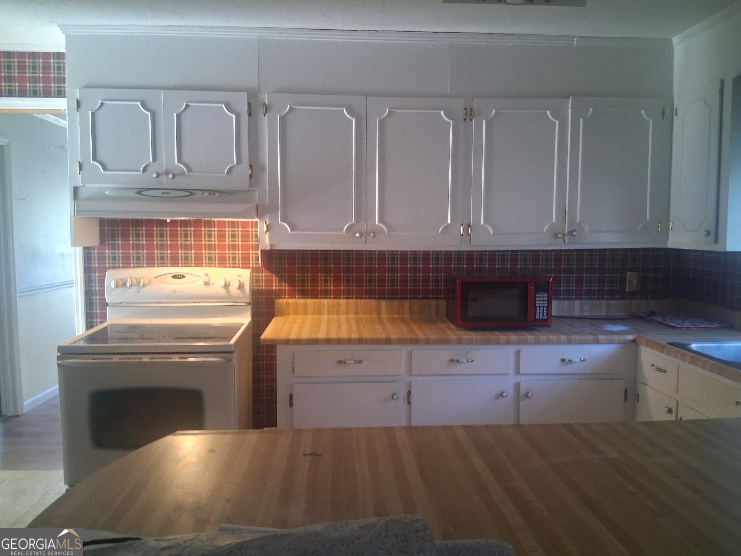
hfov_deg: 67.3
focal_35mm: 26
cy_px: 278
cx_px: 370
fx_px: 557
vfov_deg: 53.1
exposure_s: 1/30
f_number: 1.8
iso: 640
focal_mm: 3.98
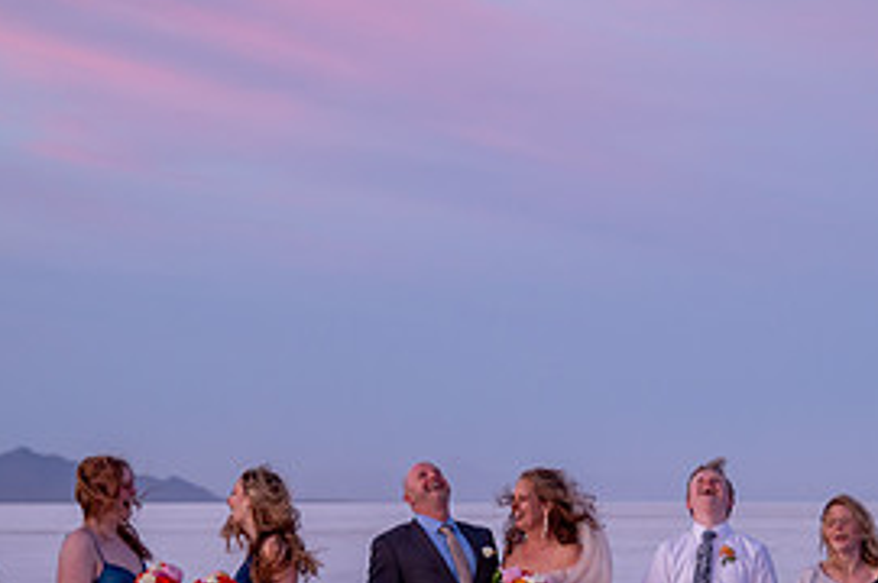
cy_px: 509
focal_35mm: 160
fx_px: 3897
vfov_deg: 8.5
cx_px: 540
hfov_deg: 12.8
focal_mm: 66
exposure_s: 1/125
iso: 800
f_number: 4
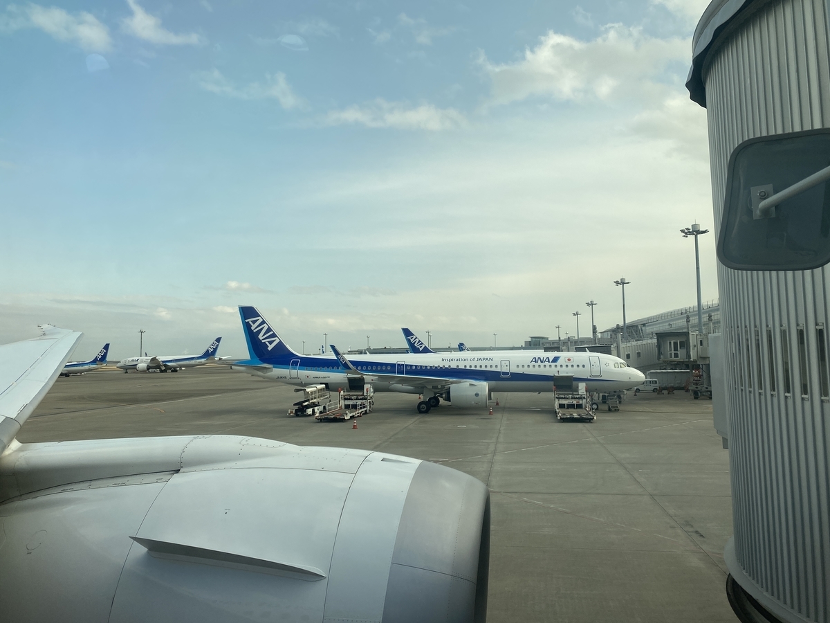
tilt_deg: +4.5
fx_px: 623
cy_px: 312
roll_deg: +0.5
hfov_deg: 67.3
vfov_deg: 53.1
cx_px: 415
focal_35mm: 26
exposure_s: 1/1330
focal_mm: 4.25
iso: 32
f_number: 1.8
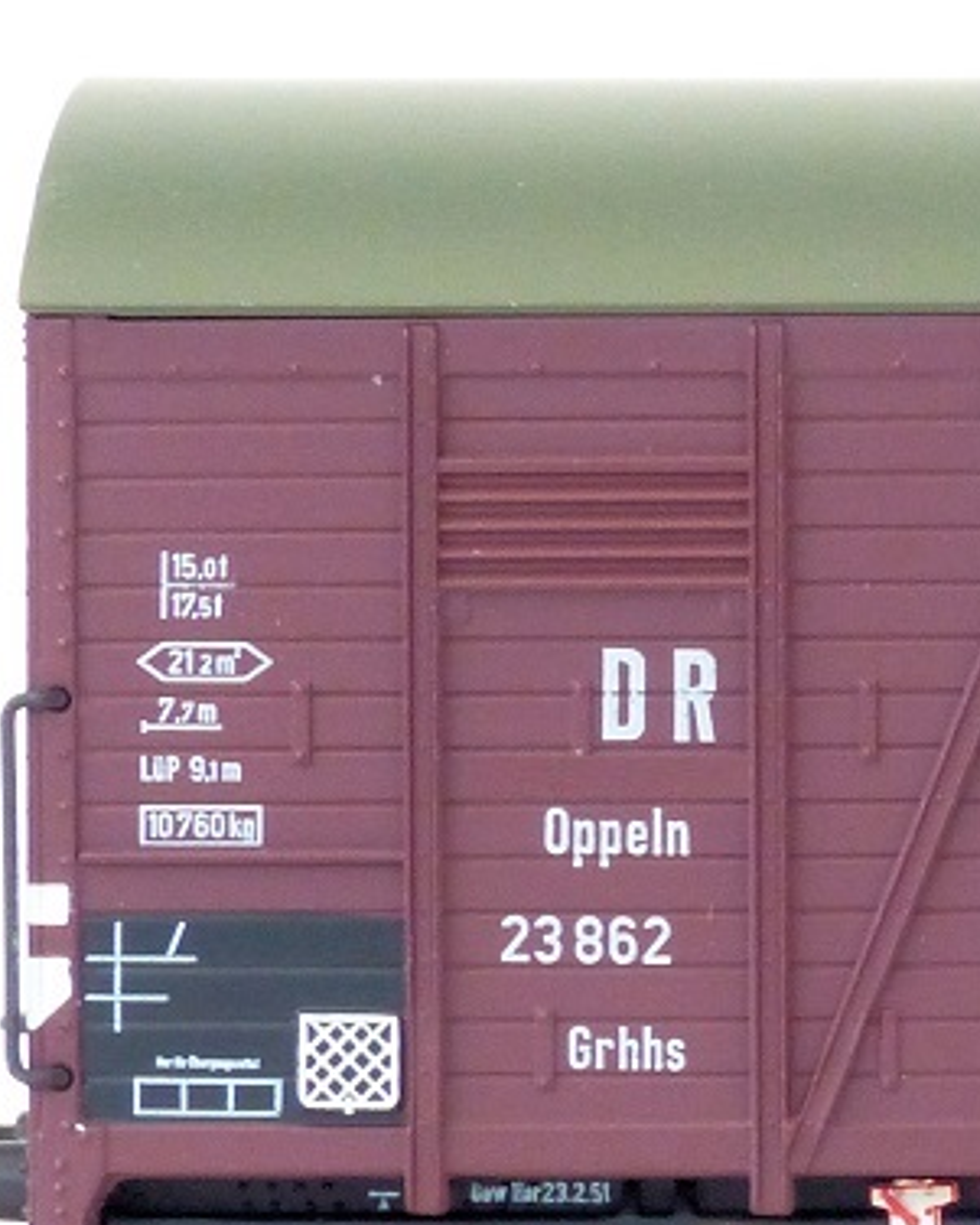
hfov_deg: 8.9
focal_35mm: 170
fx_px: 6161
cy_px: 912
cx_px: 1459
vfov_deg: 11.3
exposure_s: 1/60
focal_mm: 10.9
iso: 400
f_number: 8
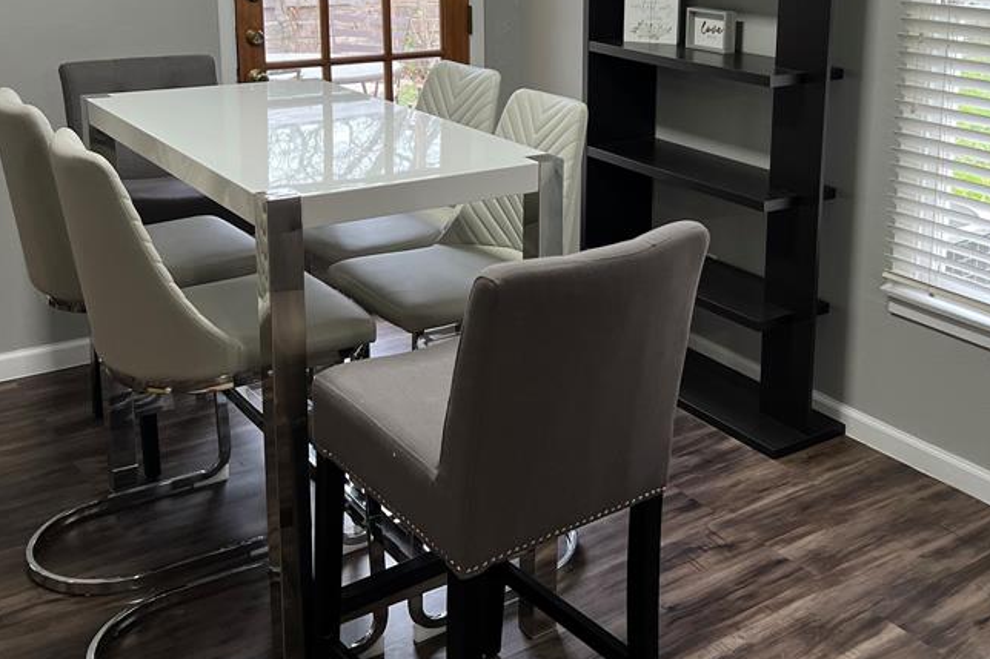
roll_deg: -0.7
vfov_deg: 30.4
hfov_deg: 44.9
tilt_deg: -10.8
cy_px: 131
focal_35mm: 43
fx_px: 1182
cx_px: 636
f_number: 1.5
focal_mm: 5.7
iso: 100
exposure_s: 1/120
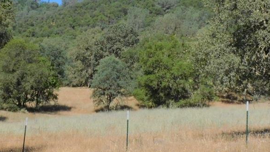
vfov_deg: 13.4
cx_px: 87
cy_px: 26
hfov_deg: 23.5
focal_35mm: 90
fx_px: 644
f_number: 8
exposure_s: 1/1600
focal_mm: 9
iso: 800
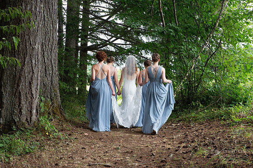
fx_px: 401
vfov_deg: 23.8
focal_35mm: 57
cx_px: 126
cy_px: 84
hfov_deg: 35.1
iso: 400
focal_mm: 56
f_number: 9
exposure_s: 1/100
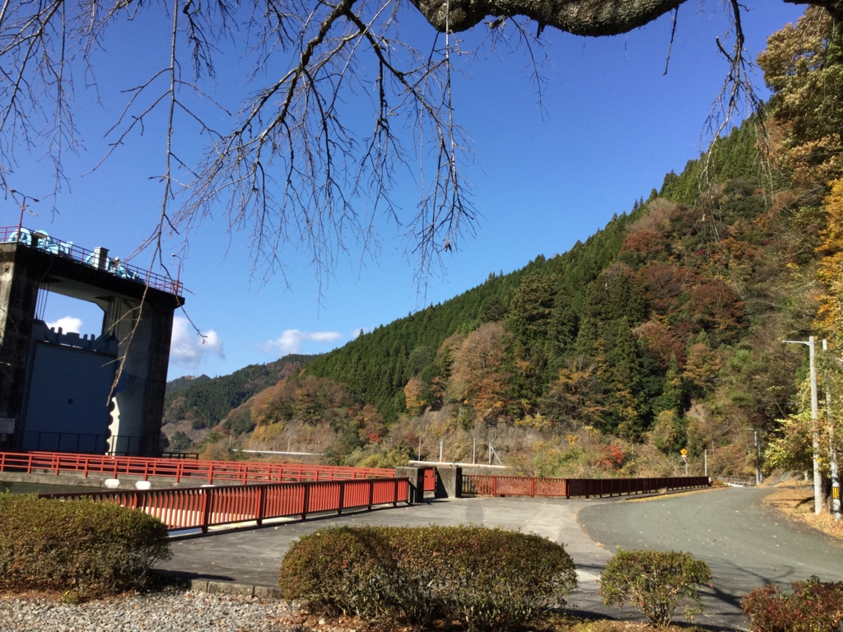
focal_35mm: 31
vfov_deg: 45.4
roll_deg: -2.8
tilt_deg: +9.2
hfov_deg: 58.4
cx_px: 422
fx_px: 755
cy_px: 316
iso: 25
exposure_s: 1/840
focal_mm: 3.3
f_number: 2.4
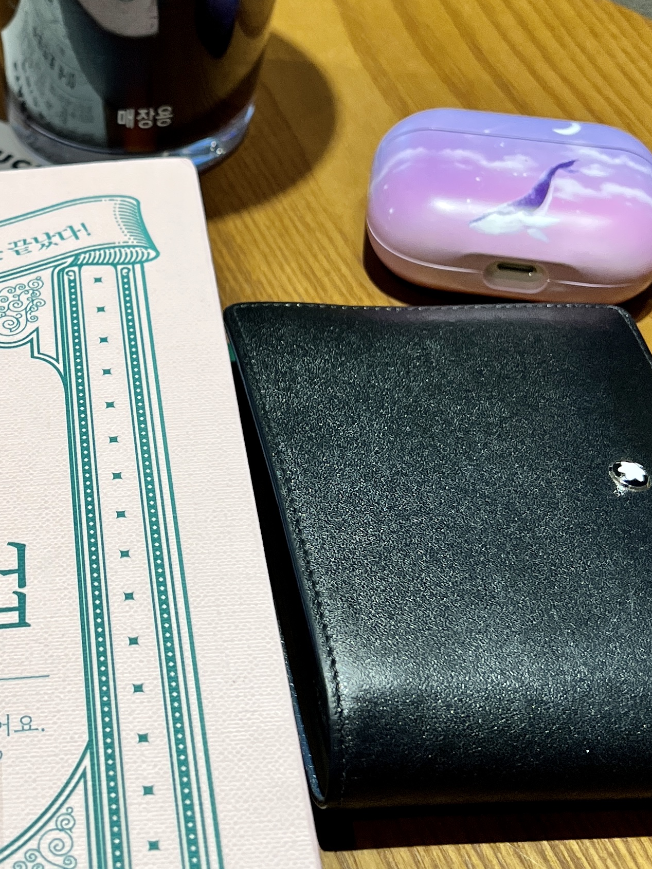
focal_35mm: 62
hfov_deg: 22.8
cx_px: 21
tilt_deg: -42.2
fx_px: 1557
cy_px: 312
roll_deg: +2.2
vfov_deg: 31.0
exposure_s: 1/120
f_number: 1.5
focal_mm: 5.7
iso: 80
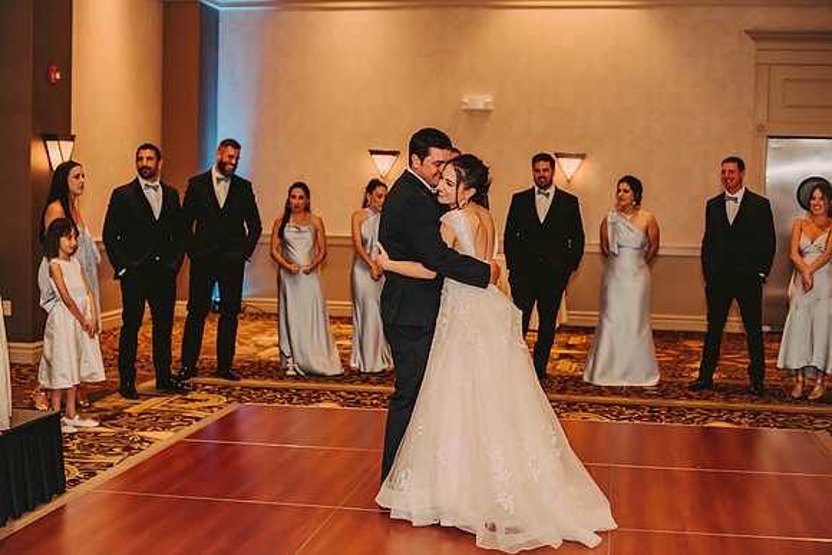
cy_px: 278
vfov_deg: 27.0
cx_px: 416
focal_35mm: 50
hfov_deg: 39.6
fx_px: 1156
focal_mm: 50
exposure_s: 1/125
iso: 800
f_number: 2.5
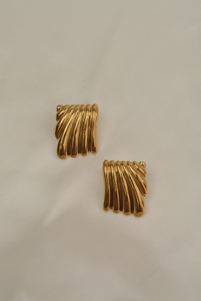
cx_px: 100
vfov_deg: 24.6
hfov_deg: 16.6
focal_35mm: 82
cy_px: 150
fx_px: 691
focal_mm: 55
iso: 500
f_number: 11
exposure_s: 1/500
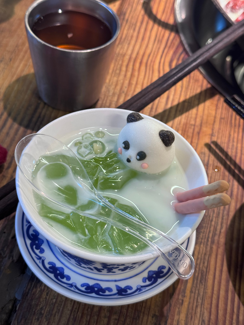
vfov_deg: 39.7
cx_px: 122
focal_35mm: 48
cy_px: 162
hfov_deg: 30.3
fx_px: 451
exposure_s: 1/50
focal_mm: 6.76
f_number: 1.78
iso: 100
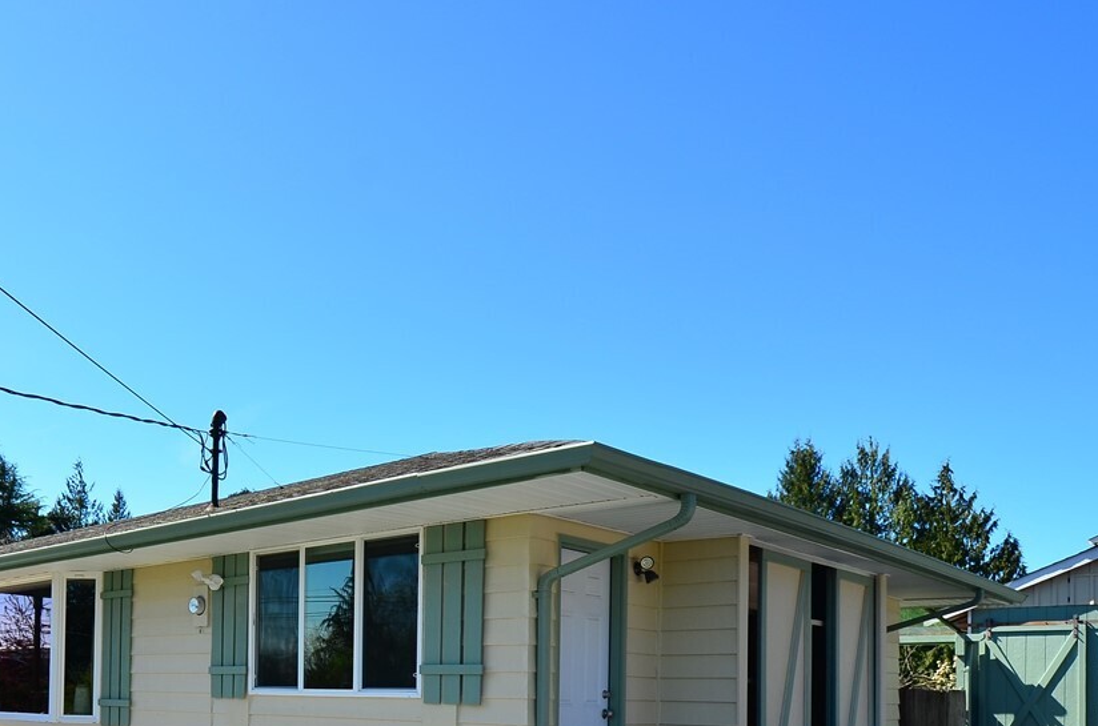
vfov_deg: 38.9
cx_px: 255
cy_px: 664
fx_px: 943
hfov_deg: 56.9
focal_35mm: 31
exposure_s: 1/160
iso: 100
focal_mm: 10
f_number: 8
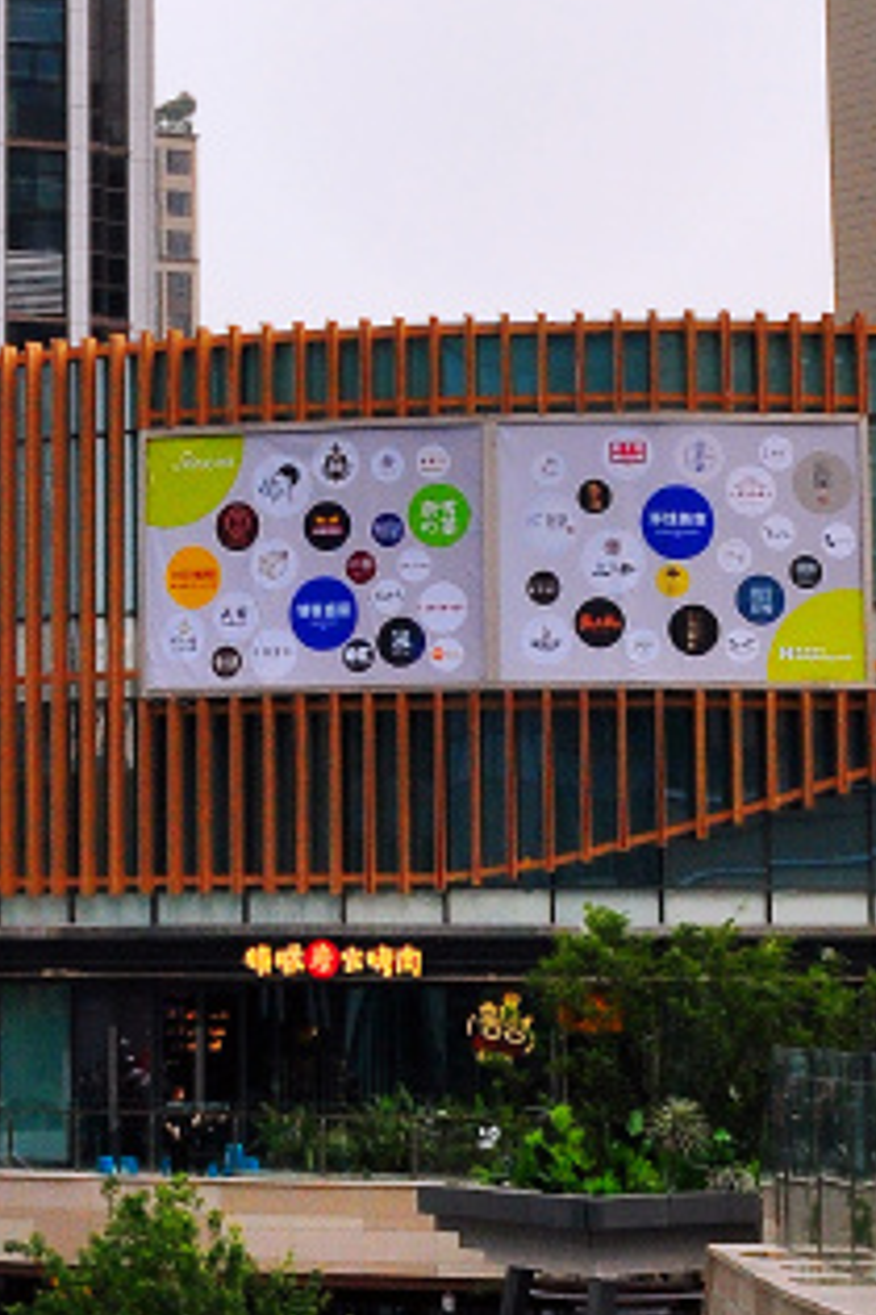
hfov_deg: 9.9
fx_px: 5000
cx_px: -204
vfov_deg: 14.7
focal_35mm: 137
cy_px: 25
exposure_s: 1/800
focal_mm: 24
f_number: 8
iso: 500
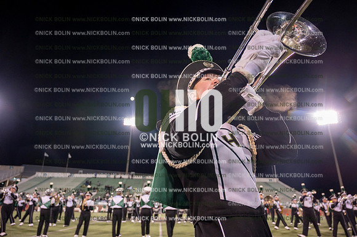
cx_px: 178
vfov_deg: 53.1
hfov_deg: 73.8
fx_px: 238
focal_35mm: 24
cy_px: 118
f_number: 4
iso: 3200
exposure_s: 1/640
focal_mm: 24
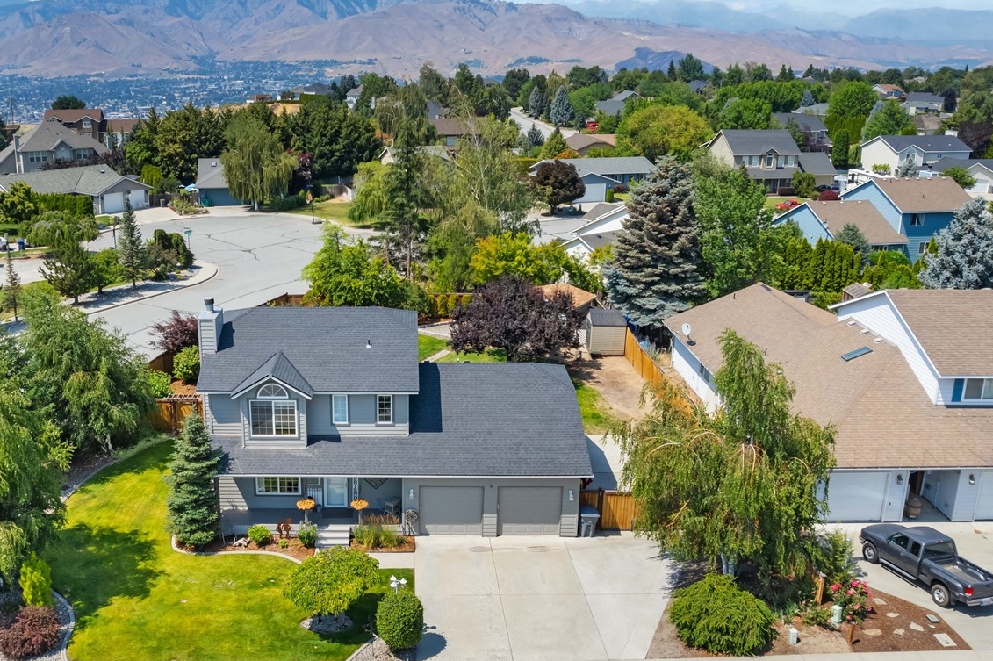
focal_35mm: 33
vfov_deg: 39.9
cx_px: 403
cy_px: 301
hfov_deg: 56.9
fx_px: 910
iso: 100
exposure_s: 1/2000
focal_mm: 8.38
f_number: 2.8
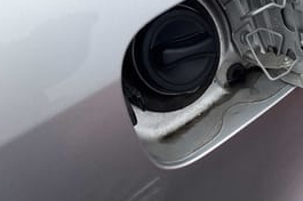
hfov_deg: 33.3
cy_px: 46
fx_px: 479
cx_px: 270
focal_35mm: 57
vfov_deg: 23.4
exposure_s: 1/1377
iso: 25
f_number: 1.8
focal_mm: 3
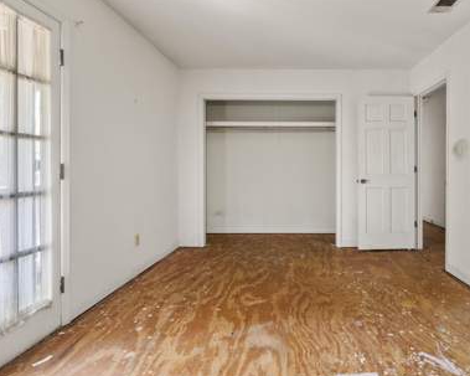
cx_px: 293
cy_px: 194
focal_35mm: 19
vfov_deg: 70.8
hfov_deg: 81.8
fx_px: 264
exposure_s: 1.6
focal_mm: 16
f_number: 8
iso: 640
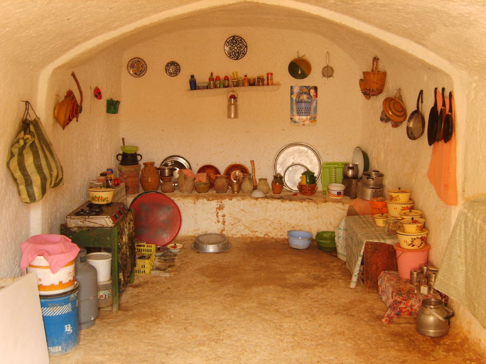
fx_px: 491
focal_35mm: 35
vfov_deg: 40.7
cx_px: 243
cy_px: 182
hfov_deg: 52.6
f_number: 2.8
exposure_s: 1/15
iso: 123
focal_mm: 7.4
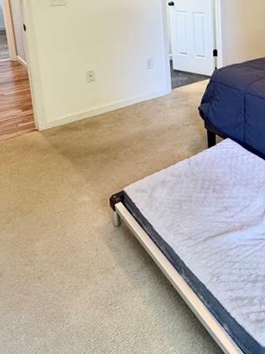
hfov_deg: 35.8
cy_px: 28
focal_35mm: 35
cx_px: 278
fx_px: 358
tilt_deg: -11.0
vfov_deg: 46.9
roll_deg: -0.2
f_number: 2.2
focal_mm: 2.22
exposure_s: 1/60
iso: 500
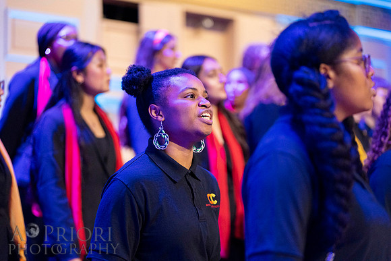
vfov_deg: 12.6
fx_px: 1184
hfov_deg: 18.8
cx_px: 196
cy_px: 130
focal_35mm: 109
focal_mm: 109
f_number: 2.8
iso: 5000
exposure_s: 1/125
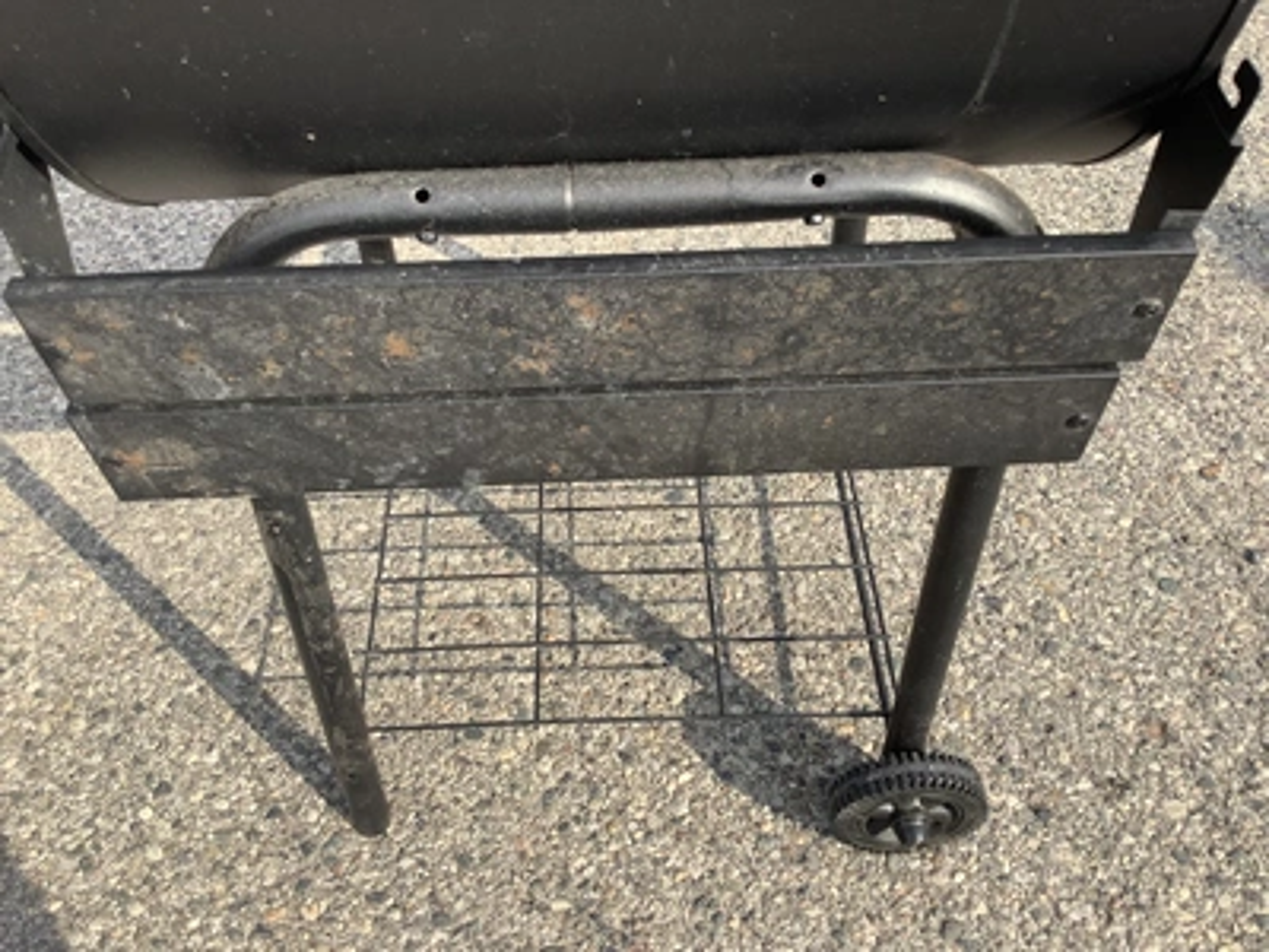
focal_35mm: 31
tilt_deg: -48.2
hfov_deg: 58.4
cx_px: 634
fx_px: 1136
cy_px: 476
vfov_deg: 45.4
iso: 25
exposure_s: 1/741
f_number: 2.4
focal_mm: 3.3
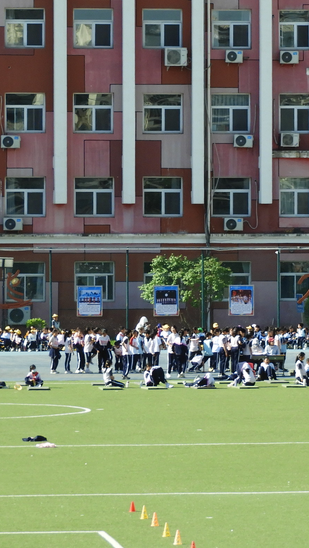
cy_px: 149
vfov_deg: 7.6
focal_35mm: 283
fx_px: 4121
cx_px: 299
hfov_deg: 4.3
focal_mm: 22.4
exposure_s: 1/320
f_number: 5
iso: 100
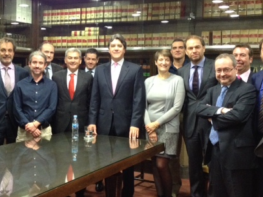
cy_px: 82
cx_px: 98
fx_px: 418
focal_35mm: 55
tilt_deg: -3.5
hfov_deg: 34.8
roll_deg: -2.1
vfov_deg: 26.5
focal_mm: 4.28
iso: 400
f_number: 2.4
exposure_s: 1/17
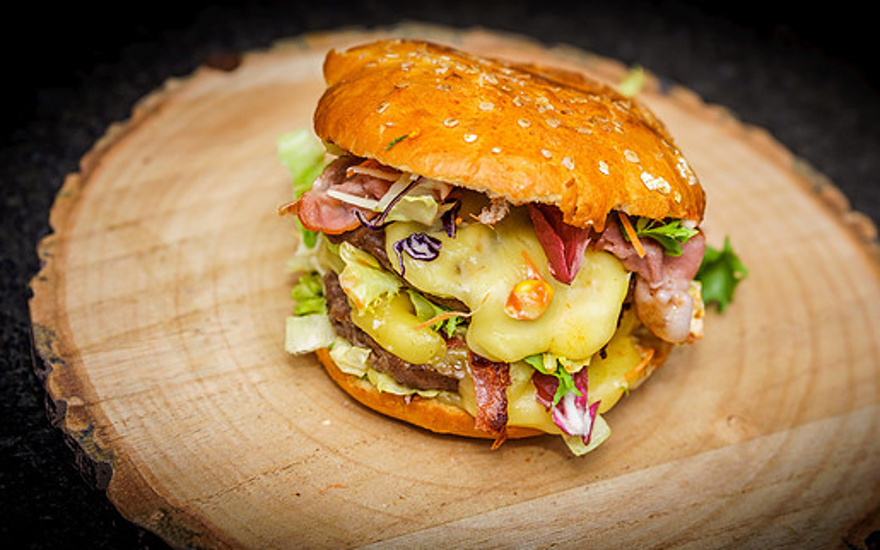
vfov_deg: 14.9
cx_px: 473
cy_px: 297
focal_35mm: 88
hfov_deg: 23.5
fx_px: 2111
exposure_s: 1/250
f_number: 4
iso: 100
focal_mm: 70
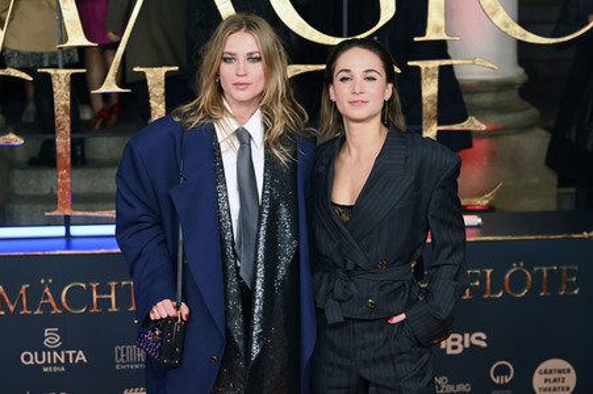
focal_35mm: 75
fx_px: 1234
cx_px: 296
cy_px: 197
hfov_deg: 27.0
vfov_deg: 18.2
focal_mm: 75
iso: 640
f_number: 5.6
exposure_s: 1/125
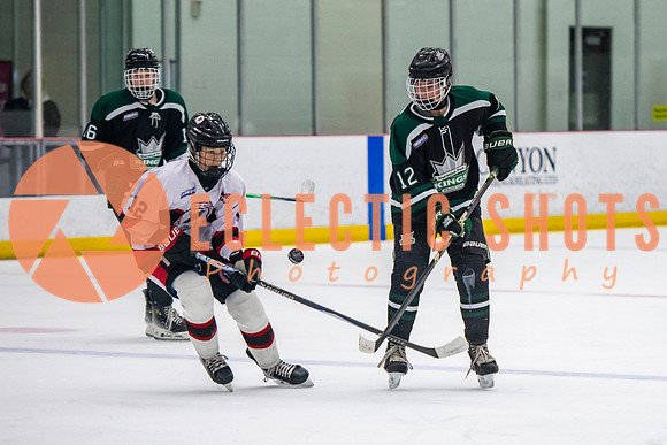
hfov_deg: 8.4
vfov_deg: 5.6
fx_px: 4522
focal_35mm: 244
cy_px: 257
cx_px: 499
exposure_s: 1/640
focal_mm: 145
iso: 3200
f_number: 3.2
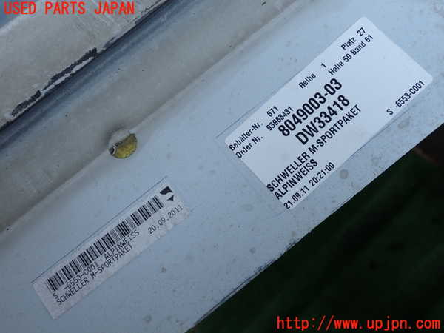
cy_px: 166
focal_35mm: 38
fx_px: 487
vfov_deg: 37.7
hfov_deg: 49.0
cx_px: 222
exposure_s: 1/320
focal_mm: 6.83
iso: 100
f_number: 2.7
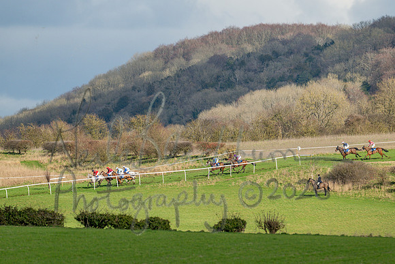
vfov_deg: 2.6
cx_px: 236
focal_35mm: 523
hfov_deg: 3.9
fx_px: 5743
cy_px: 107
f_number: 5.6
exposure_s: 1/2500
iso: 320
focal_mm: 400
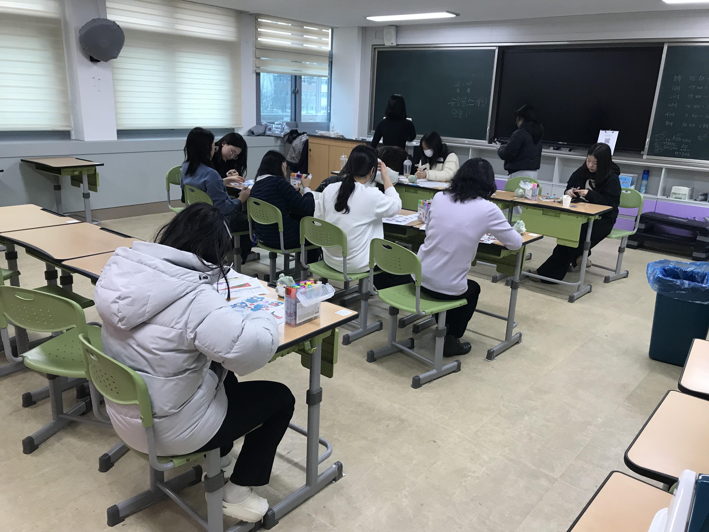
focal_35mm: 28
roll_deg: -2.3
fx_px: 573
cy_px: 266
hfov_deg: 63.4
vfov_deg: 49.7
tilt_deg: -14.5
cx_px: 354
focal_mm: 3.99
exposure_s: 1/30
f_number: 1.8
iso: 25
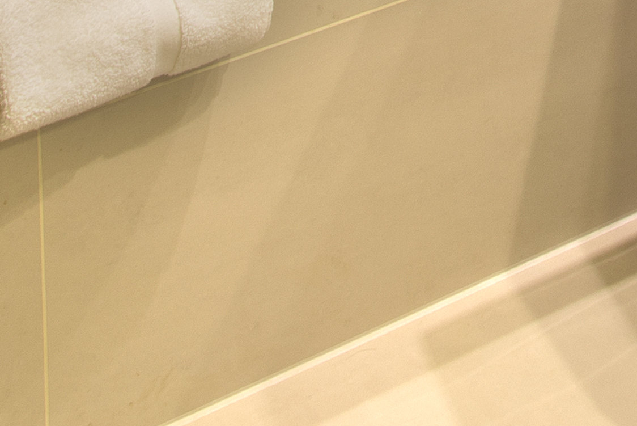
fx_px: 1894
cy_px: -688
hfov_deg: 17.6
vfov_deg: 10.5
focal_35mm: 107
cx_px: 875
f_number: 16
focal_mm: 20
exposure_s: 4
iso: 100
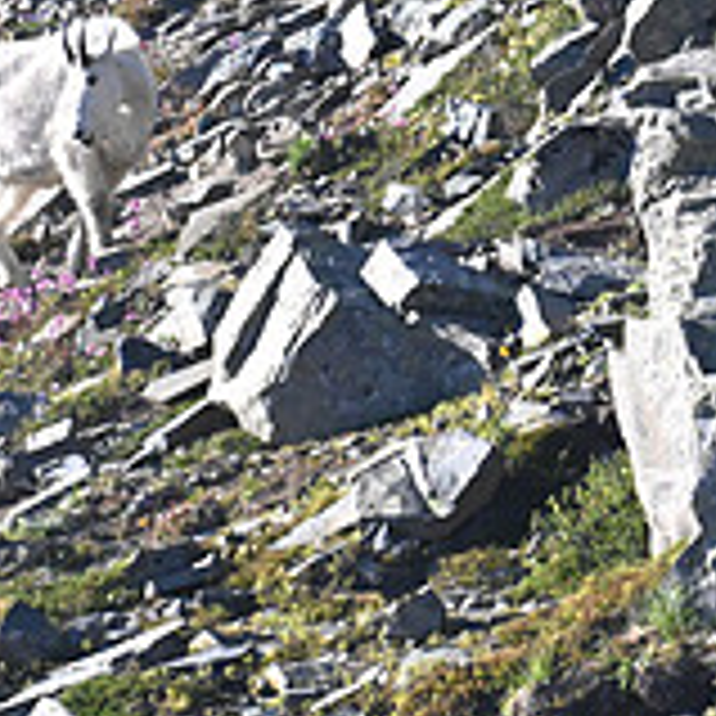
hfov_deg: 0.5
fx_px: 87076
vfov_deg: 0.5
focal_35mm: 3721
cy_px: -106
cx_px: 1085
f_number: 13
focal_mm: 1200
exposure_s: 1/3200
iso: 6400
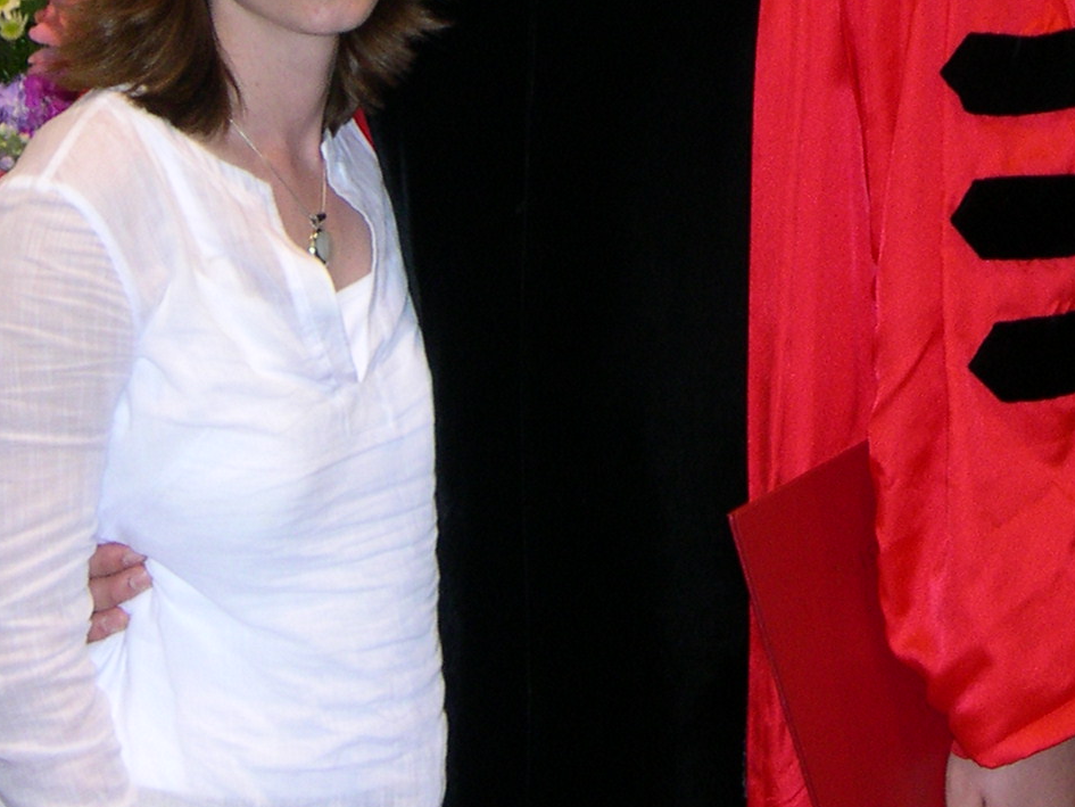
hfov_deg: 14.4
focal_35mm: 137
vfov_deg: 10.6
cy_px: -155
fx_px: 4255
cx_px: 553
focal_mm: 12.2
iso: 193
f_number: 3.4
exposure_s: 1/60
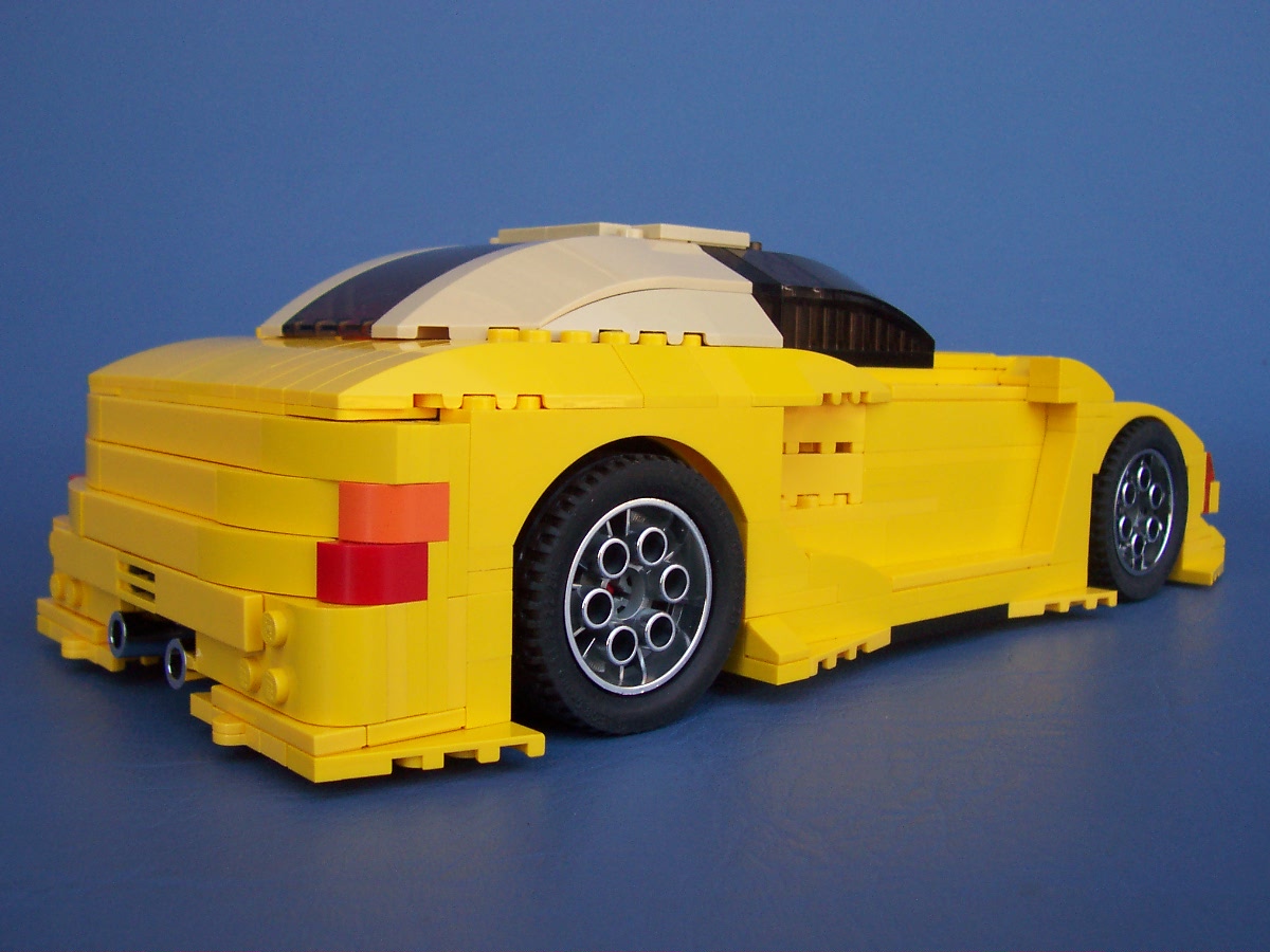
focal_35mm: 37
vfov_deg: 38.7
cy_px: 476
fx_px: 1357
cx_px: 635
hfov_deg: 50.1
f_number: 2.8
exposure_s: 1/180
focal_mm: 5.6
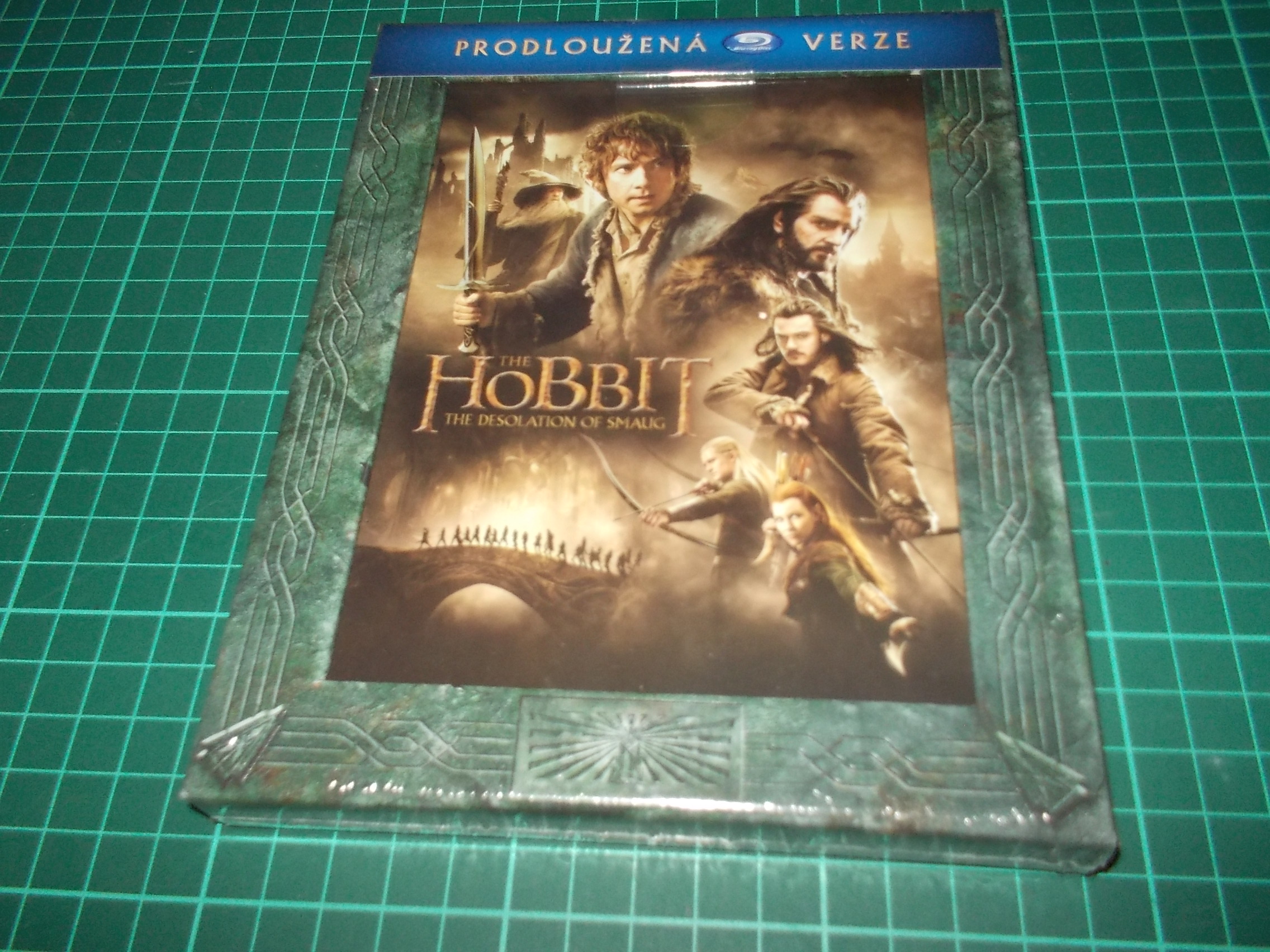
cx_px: 635
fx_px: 1064
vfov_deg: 48.2
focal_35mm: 29
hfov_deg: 61.7
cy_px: 476
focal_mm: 4.1
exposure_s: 1/30
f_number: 3.3
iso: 200
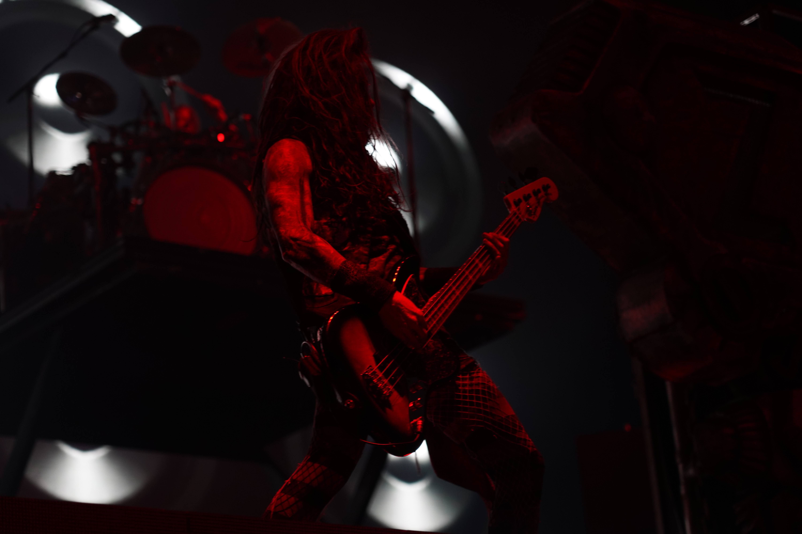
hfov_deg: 19.5
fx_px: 2339
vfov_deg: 13.0
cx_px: 401
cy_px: 267
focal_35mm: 105
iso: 1000
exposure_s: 1/125
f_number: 4
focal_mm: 105
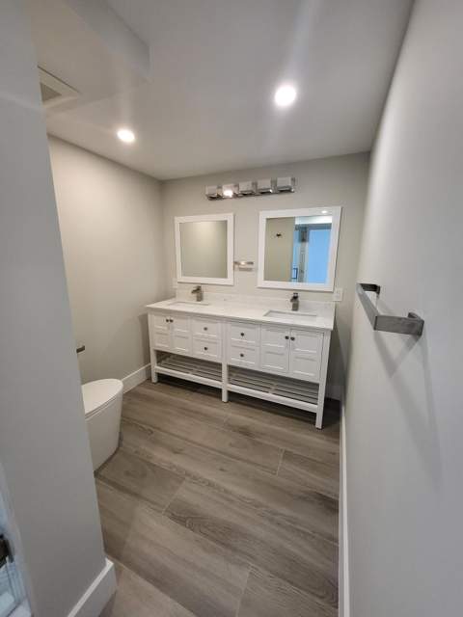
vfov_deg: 106.2
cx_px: 232
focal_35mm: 13
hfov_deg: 89.9
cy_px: 308
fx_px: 232
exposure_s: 1/60
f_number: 2.2
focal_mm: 1.74
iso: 200
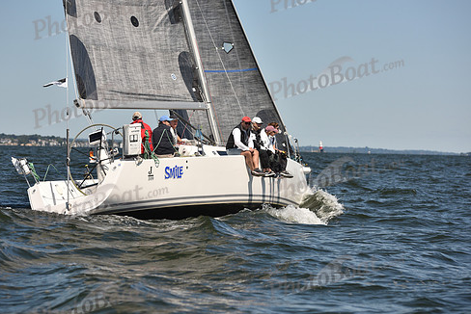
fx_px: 1741
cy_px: 140
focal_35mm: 133
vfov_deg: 10.3
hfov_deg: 15.4
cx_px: 219
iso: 250
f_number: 4.5
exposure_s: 1/1600
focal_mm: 112
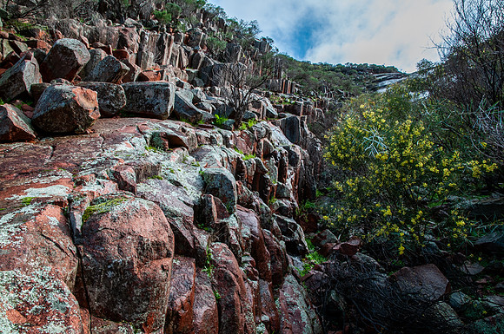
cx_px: 252
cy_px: 167
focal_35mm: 24
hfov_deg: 73.8
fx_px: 336
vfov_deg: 53.0
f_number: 11
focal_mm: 16
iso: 200
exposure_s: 1/100
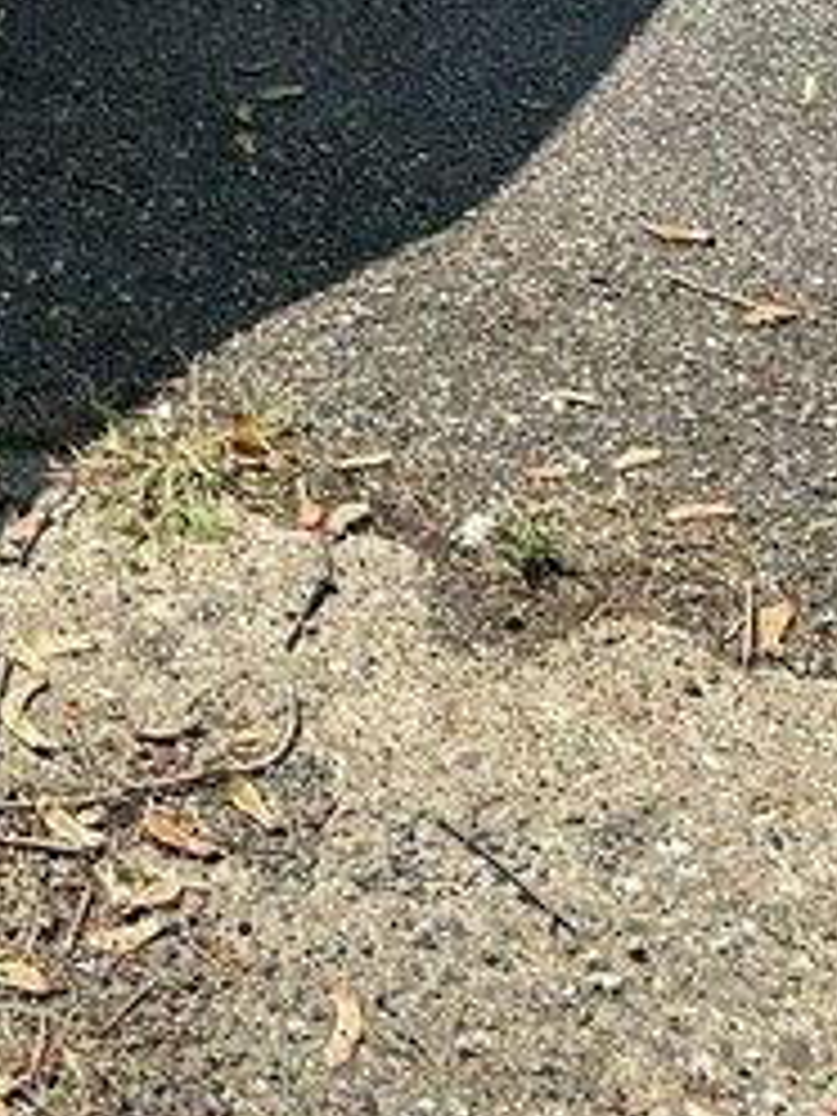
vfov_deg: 16.9
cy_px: -576
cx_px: -50
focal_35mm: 105
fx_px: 3385
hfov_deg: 13.8
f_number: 1.5
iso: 50
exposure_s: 1/2632
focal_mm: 5.7
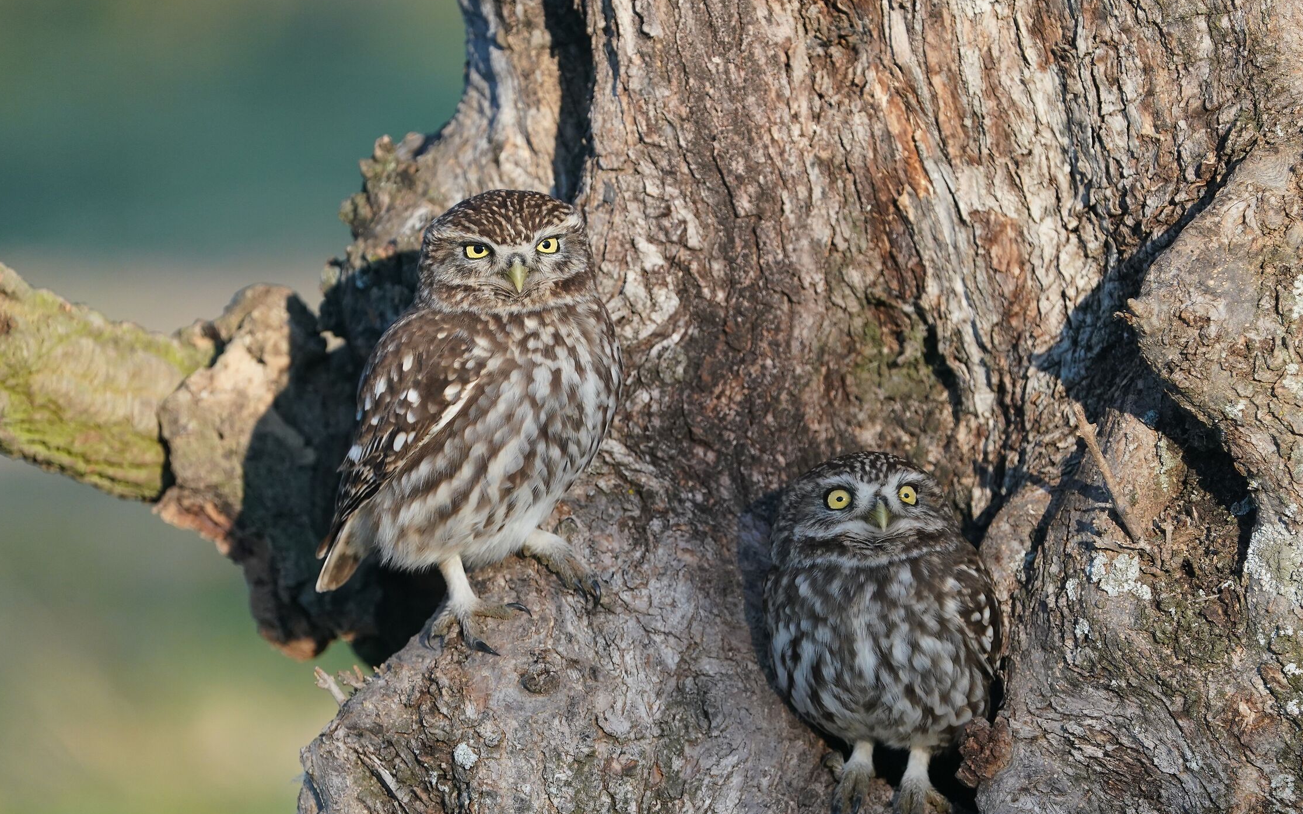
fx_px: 23330
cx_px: 612
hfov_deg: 3.2
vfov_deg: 2.0
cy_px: 439
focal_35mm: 657
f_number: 6.3
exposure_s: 1/800
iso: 1600
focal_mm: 600
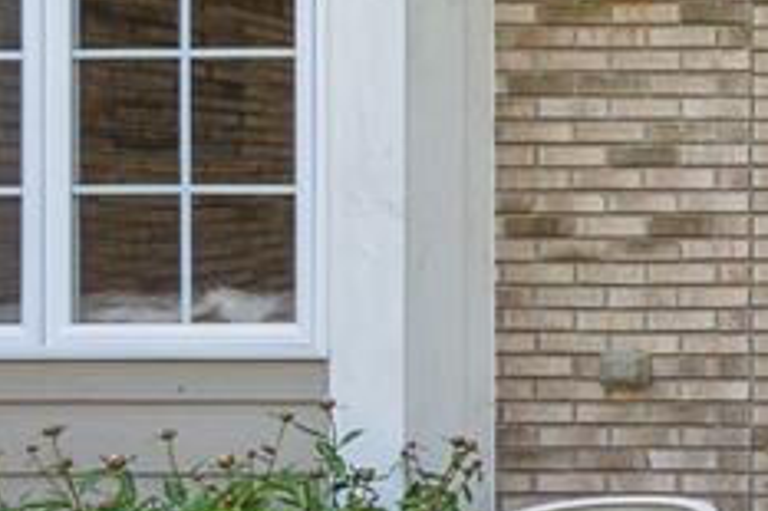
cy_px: 208
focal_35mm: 66
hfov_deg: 24.4
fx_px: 1407
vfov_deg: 20.6
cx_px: 1127
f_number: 8
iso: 640
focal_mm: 10
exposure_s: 1/250
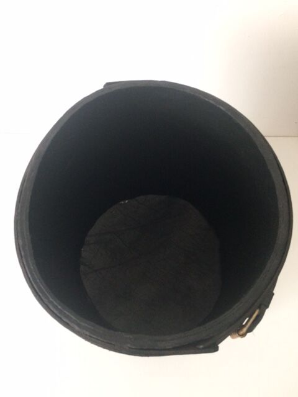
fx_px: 333
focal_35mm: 29
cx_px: 149
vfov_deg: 61.7
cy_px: 198
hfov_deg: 48.2
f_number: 2.2
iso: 200
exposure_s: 1/33
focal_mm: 4.15
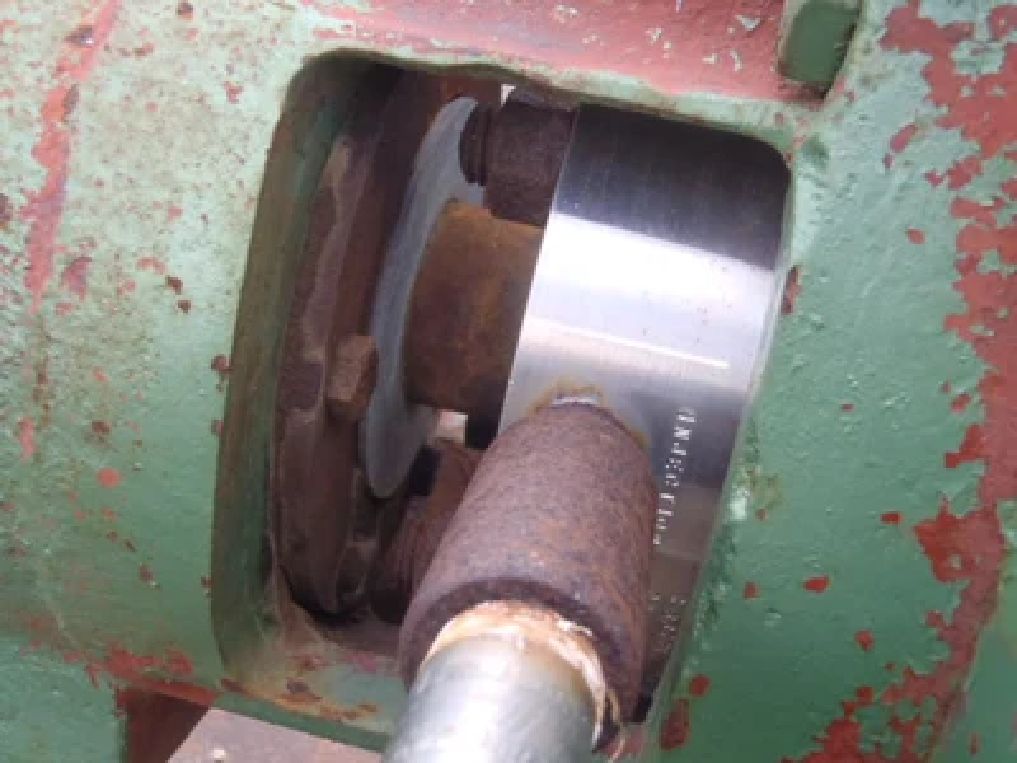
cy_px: 382
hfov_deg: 50.1
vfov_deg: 38.7
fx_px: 1087
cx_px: 508
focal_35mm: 37
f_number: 4.7
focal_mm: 6.64
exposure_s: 1/160
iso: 250
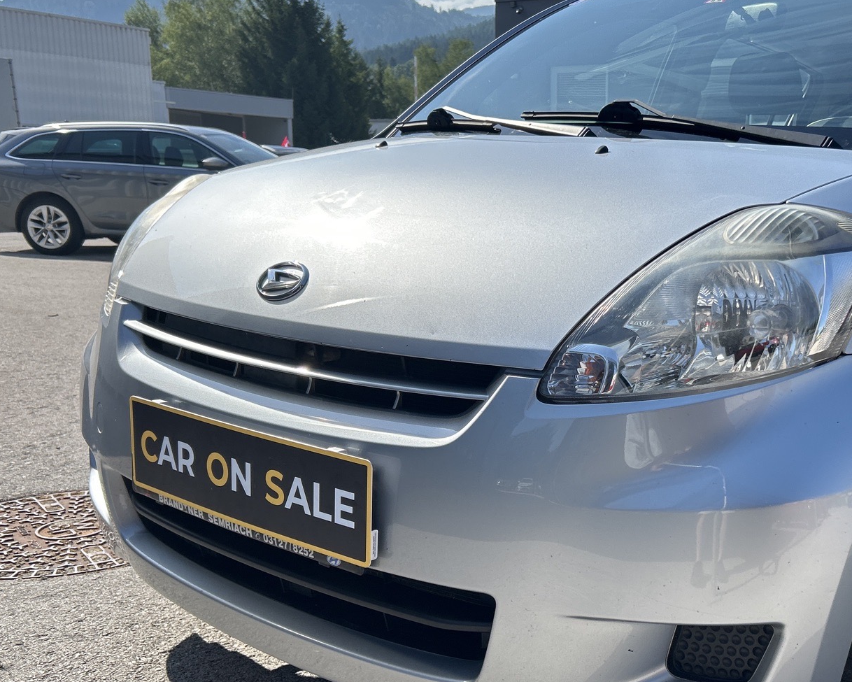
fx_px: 1009
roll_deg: -0.2
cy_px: 388
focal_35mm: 40
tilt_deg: -12.6
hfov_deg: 44.4
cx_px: 628
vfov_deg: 37.3
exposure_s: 1/3704
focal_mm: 5.7
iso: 50
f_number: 1.5
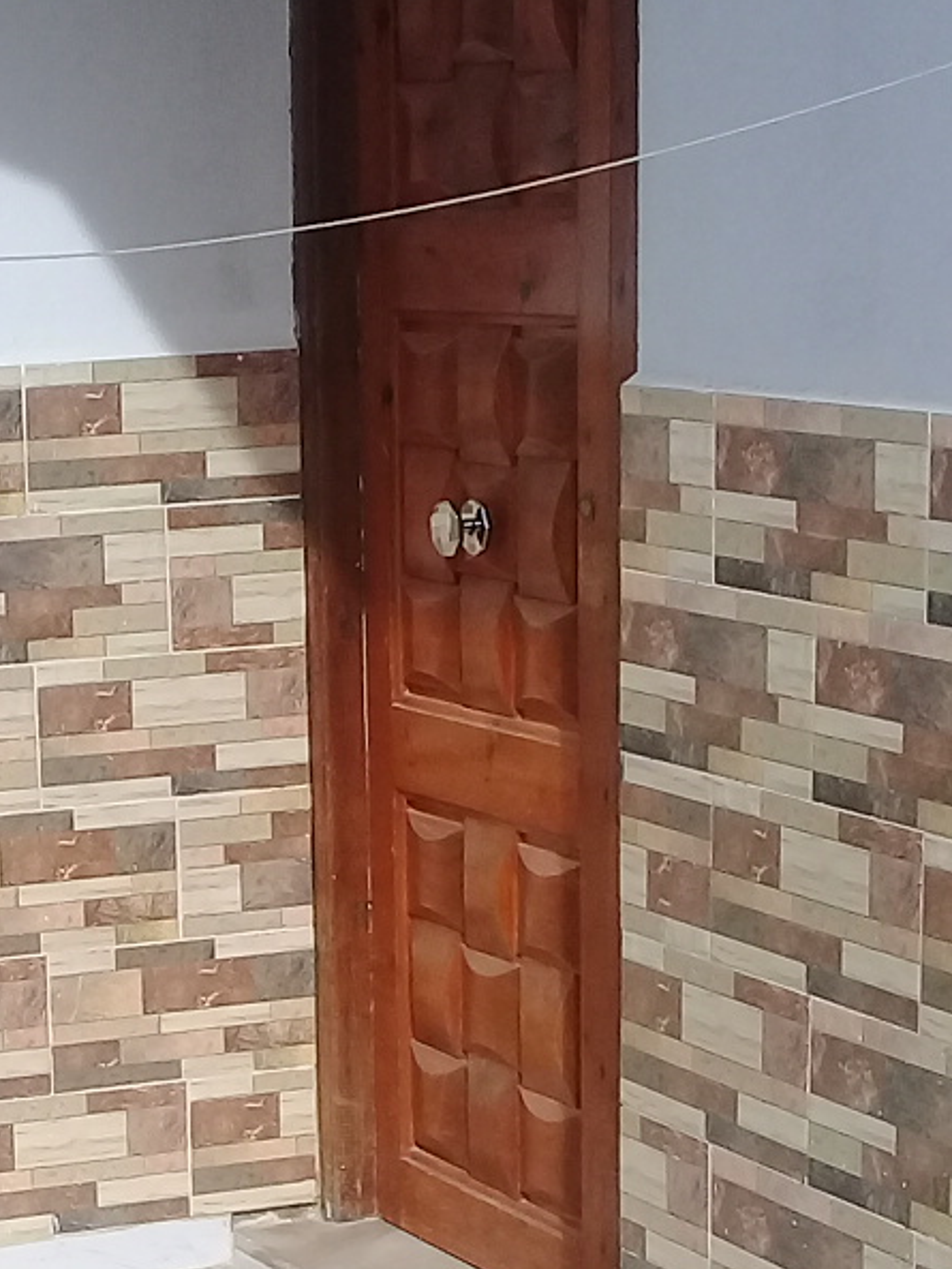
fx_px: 3922
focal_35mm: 107
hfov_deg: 13.5
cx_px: -141
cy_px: 1104
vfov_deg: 18.1
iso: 50
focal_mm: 3.3
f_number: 2.2
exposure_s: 1/917
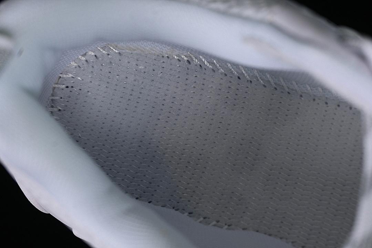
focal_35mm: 75
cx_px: 186
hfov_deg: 27.0
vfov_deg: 18.2
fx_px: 775
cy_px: 124
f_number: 8
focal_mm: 50
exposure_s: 1/60
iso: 160
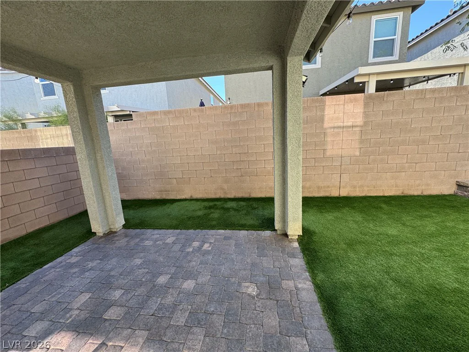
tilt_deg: -12.9
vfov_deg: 85.7
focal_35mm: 14
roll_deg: +2.9
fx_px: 190
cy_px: 176
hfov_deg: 102.1
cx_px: 234
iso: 40
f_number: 2.2
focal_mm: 2.22
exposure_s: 1/188
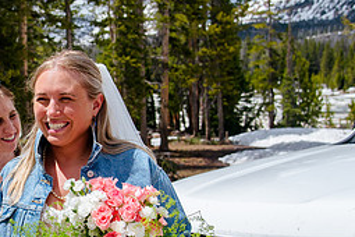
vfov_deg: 15.2
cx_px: 29
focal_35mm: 90
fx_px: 887
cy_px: 155
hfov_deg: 22.0
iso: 200
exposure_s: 1/400
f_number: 5
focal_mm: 30
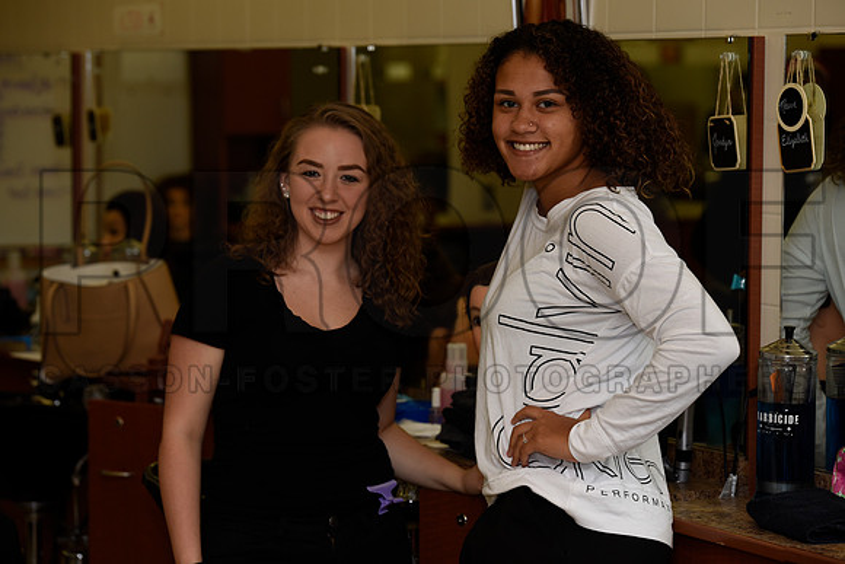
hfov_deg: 17.6
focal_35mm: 116
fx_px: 2723
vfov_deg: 11.8
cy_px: 282
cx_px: 422
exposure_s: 1/320
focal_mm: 116
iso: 800
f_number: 5
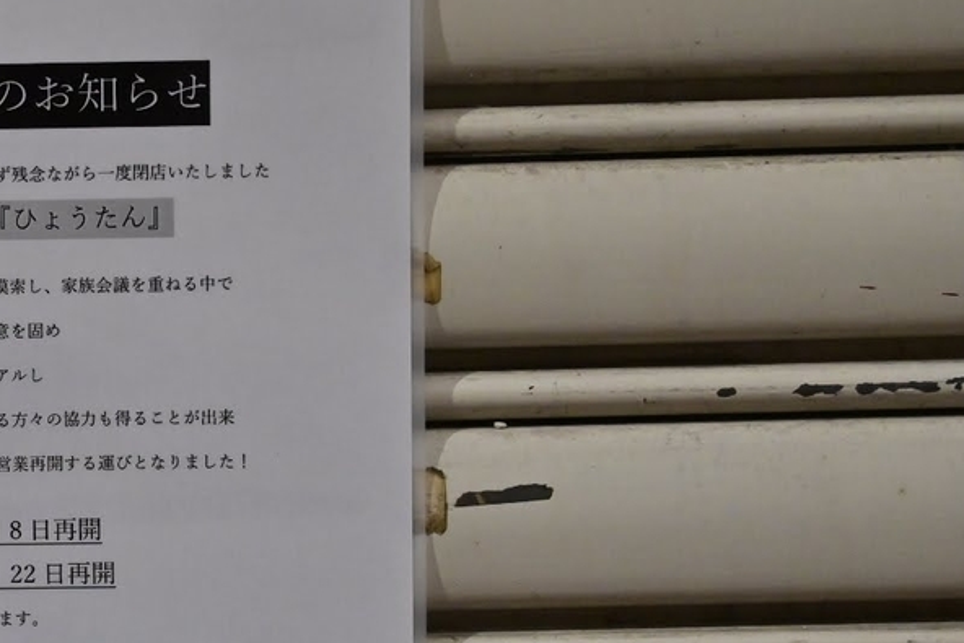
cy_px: 438
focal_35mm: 75
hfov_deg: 25.8
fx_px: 2009
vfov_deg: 18.1
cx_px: 41
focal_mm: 37
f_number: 5.6
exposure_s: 1/400
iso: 2500
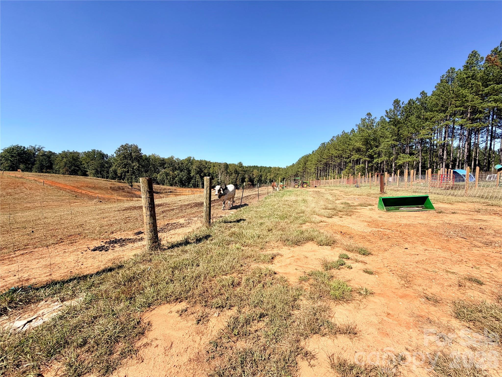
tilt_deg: -3.3
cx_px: 251
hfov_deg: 102.1
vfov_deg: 85.7
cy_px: 188
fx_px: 203
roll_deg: -0.9
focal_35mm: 14
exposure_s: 1/770
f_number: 2.2
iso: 25
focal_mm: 2.22
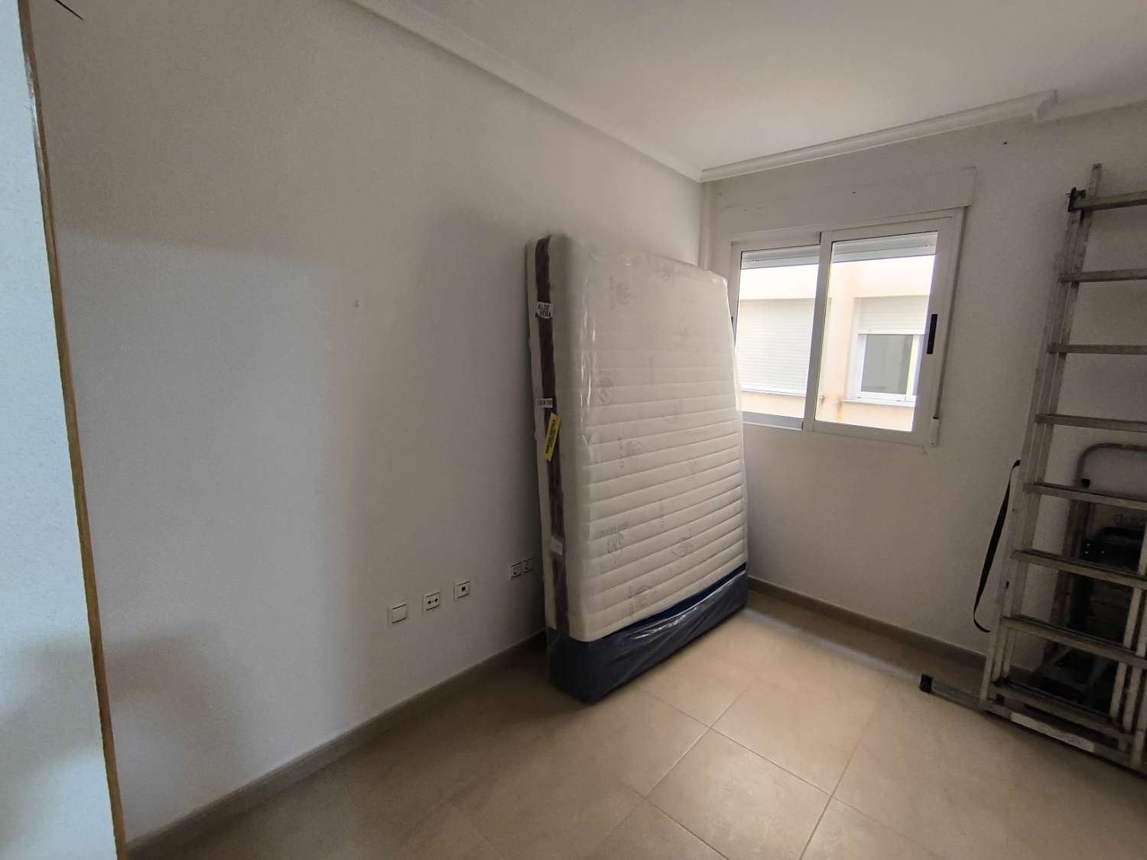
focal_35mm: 16
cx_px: 574
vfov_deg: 78.1
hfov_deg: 94.5
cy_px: 430
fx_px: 530
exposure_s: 1/50
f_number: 2.2
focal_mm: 1.65
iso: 200
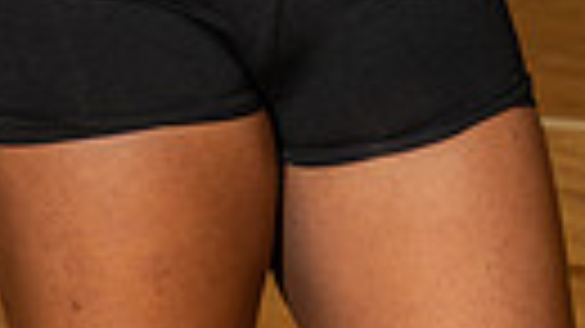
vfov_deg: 5.2
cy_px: -557
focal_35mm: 225
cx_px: 284
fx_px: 3489
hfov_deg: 9.6
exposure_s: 1/250
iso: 320
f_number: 7.1
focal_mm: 62
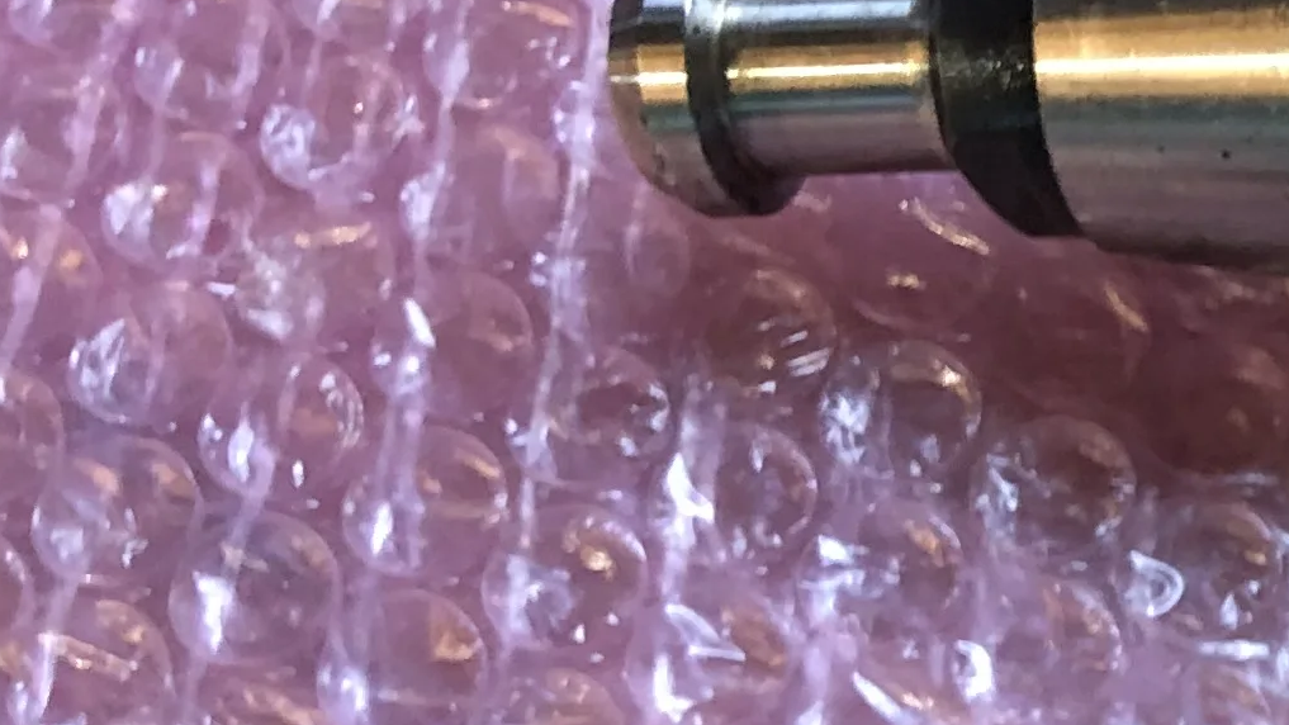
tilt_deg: -63.6
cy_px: 523
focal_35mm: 121
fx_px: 4136
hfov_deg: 15.1
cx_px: 2401
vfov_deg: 10.0
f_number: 1.8
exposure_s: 1/15
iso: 40
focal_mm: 3.99
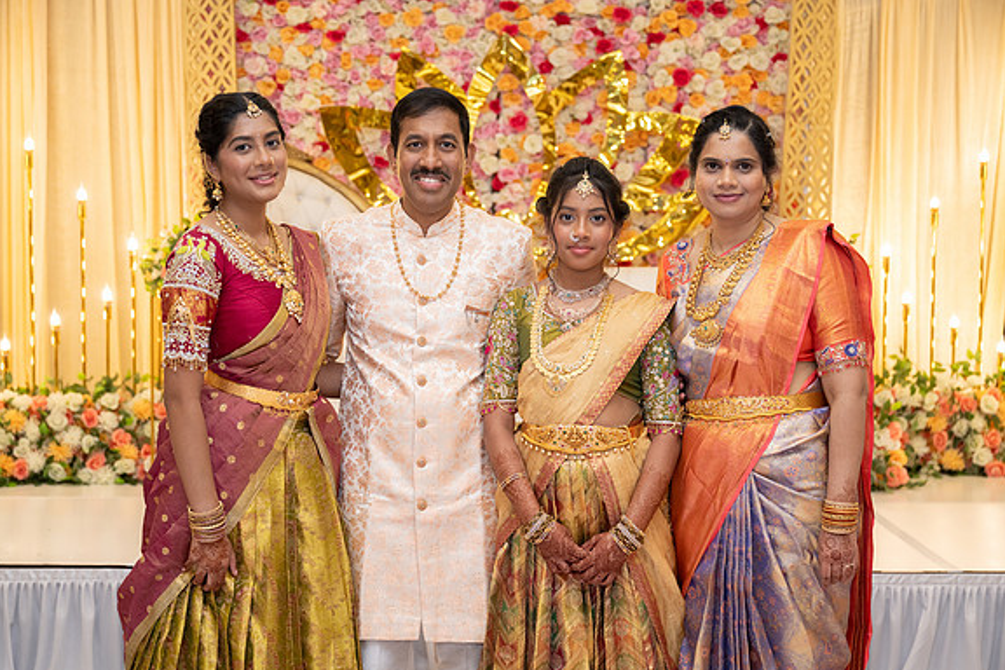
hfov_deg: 33.9
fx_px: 1647
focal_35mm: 59
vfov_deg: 23.0
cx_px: 501
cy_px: 336
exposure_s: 1/160
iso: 1000
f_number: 3.5
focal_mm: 58
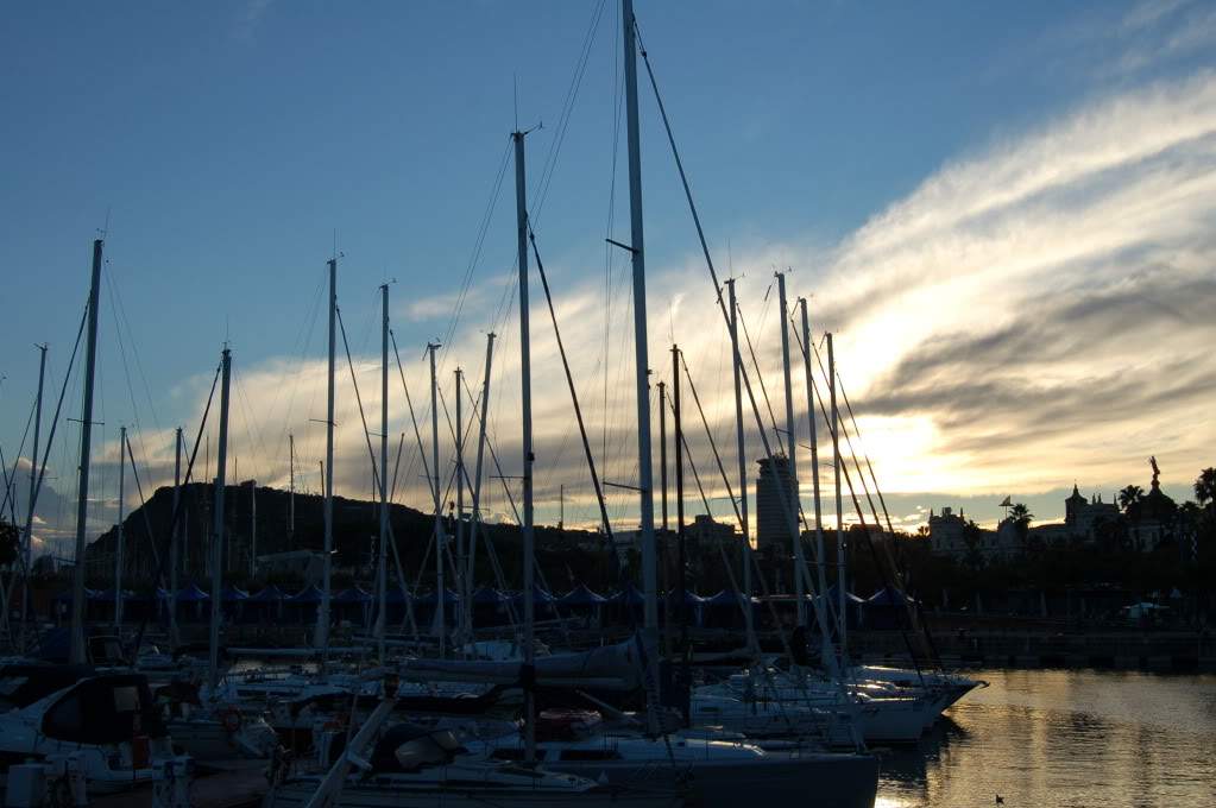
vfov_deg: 31.8
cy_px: 404
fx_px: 1417
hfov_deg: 46.4
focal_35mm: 42
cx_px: 608
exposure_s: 1/400
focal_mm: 28
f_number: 10
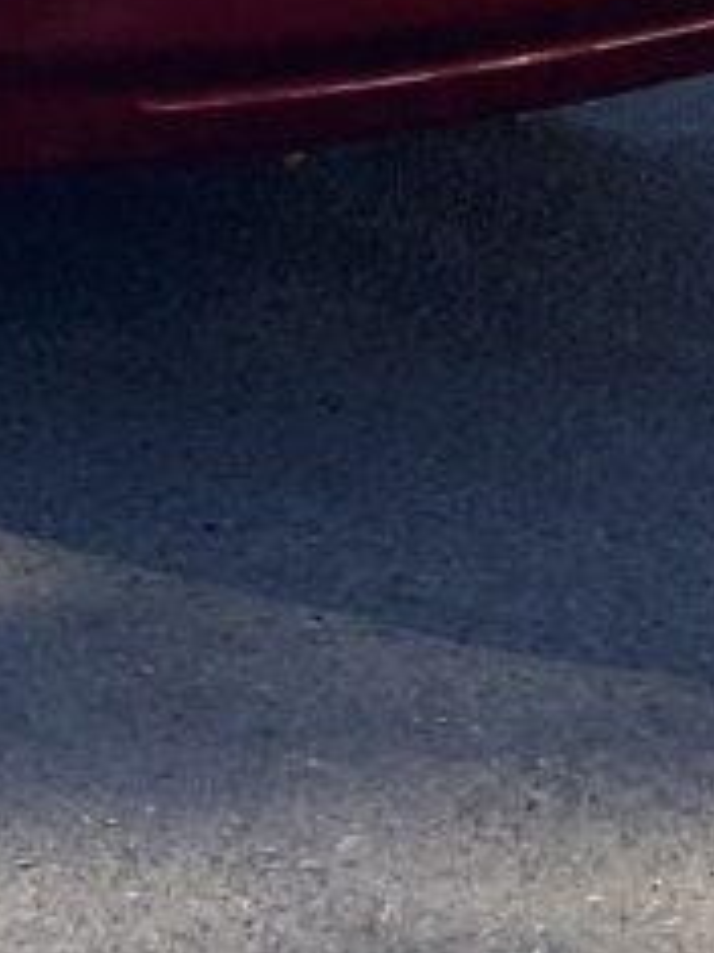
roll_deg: -0.5
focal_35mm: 135
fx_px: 3716
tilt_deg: -7.8
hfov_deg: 10.7
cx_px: -235
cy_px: -454
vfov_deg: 13.8
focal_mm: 3.3
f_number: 2.4
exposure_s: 1/747
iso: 25
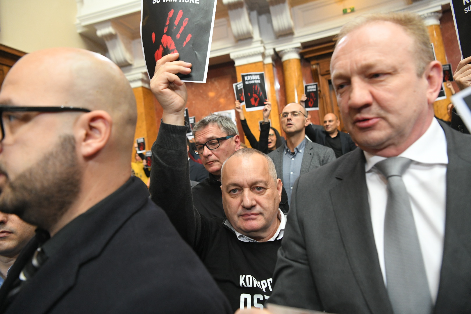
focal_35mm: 29
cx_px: 236
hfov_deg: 63.7
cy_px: 157
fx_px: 379
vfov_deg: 45.0
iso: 3200
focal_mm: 29
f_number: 4
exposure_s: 1/320
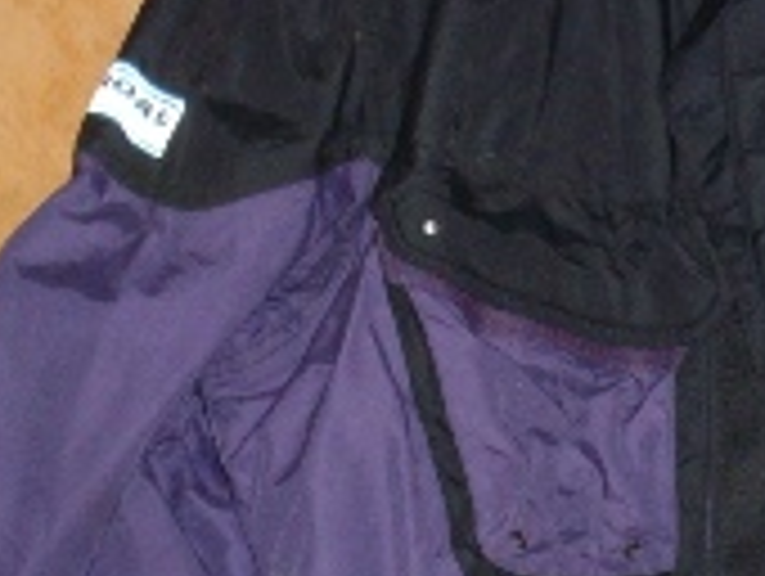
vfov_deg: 10.7
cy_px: 464
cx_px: 752
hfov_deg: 14.0
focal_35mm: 139
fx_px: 3076
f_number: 2.8
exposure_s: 1/50
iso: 160
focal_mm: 6.2
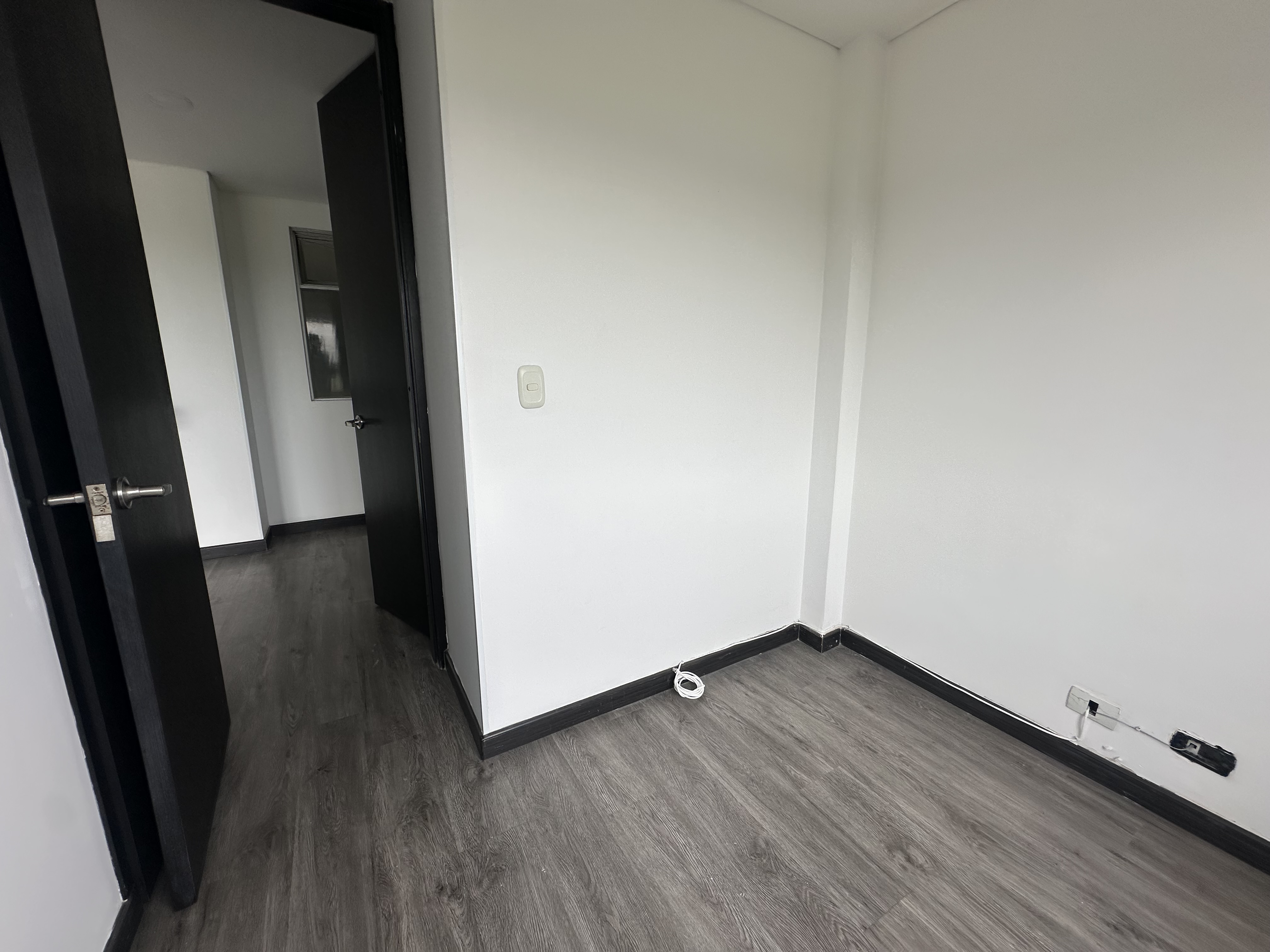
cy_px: 476
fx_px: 514
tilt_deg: -10.7
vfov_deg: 85.7
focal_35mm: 14
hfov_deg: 102.1
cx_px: 635
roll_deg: -0.1
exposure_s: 1/192
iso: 40
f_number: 2.2
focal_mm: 2.22
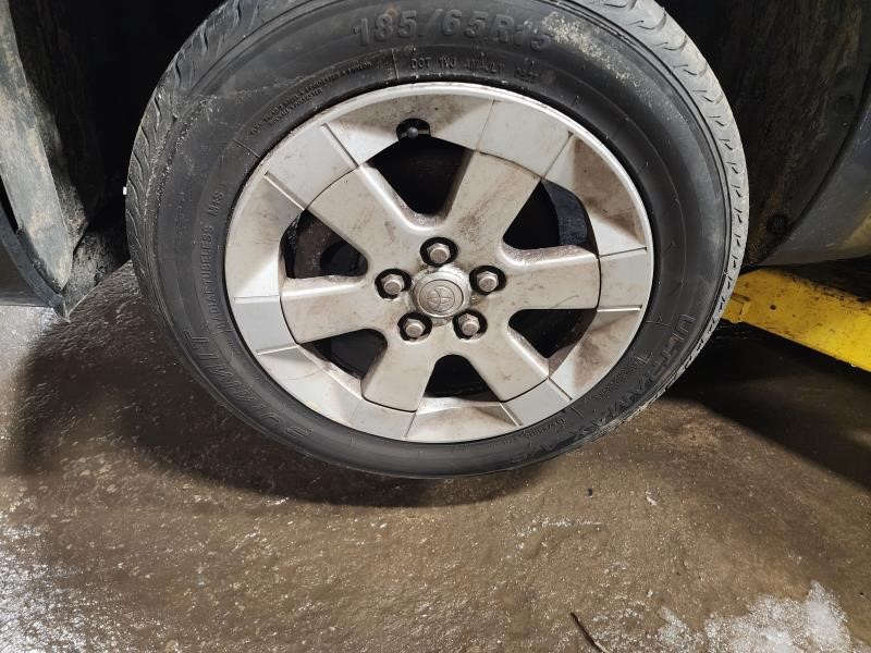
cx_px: 436
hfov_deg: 73.9
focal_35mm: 23
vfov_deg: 58.9
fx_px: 579
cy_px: 326
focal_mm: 6.4
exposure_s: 1/30
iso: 640
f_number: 1.8
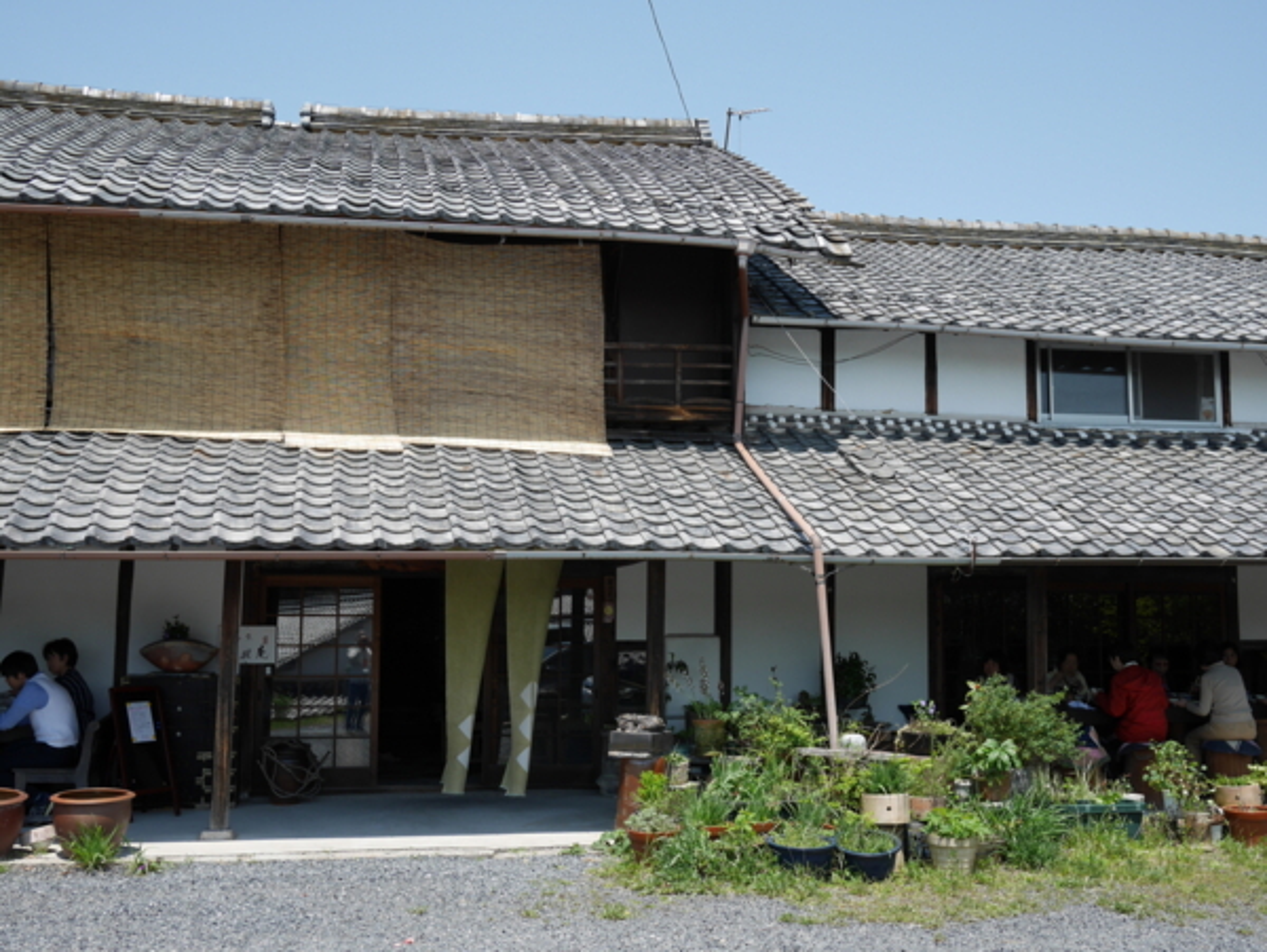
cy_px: 476
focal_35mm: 40
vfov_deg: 36.0
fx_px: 1465
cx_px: 634
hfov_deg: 46.8
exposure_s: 1/800
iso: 200
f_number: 5
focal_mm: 20
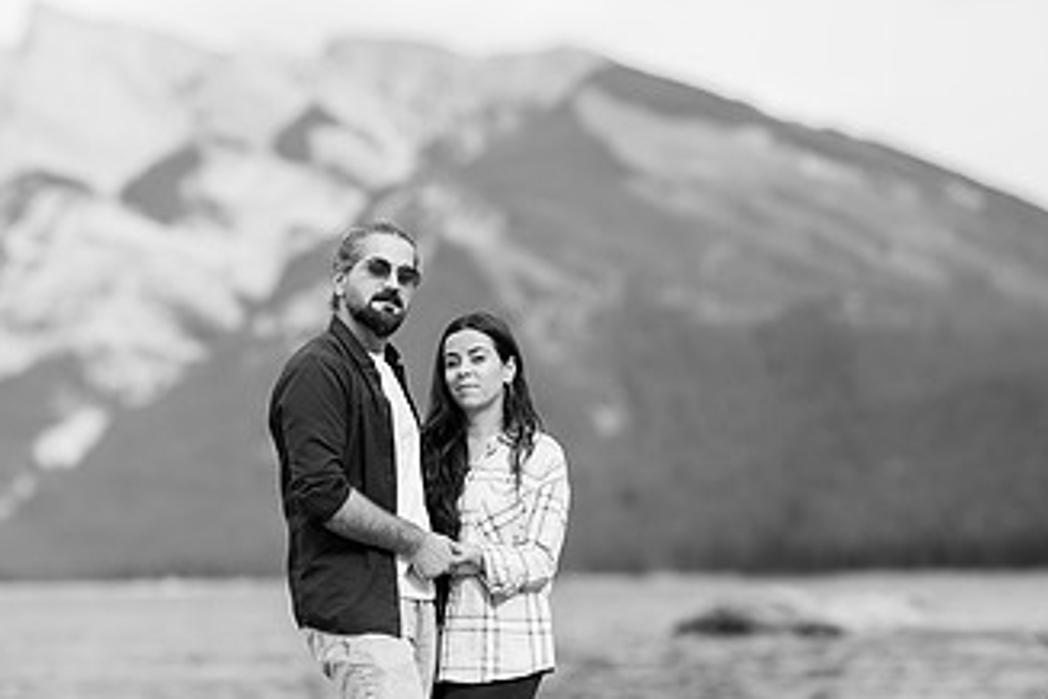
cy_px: 563
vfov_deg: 21.6
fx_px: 1805
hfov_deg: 31.2
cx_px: 147
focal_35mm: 62
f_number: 2.8
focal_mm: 35
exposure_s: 1/2500
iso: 200
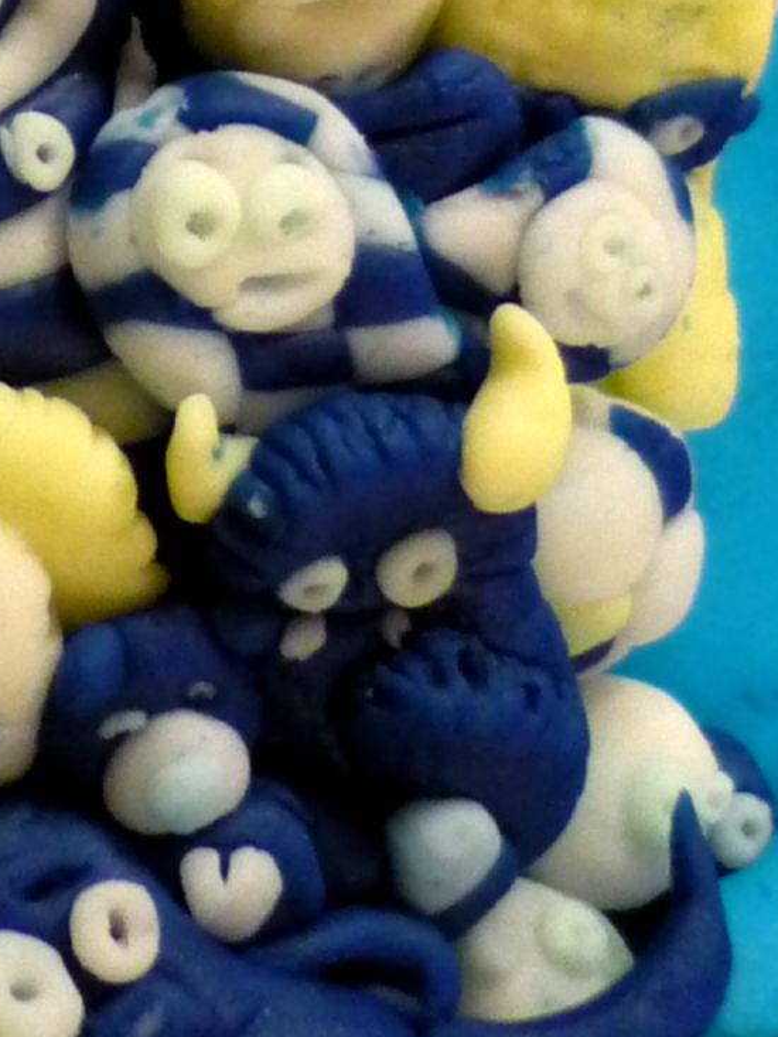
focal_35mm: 120
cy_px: -495
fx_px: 3595
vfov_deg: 15.2
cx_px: -328
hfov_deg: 11.9
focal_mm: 5.5
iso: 400
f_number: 2.8
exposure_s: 1/10
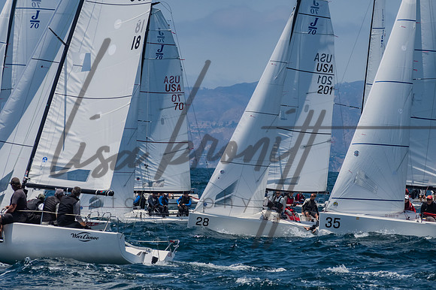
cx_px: 218
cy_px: 145
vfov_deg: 4.4
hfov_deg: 6.5
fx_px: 3813
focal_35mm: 315
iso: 640
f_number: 14
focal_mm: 210
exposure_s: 1/1250
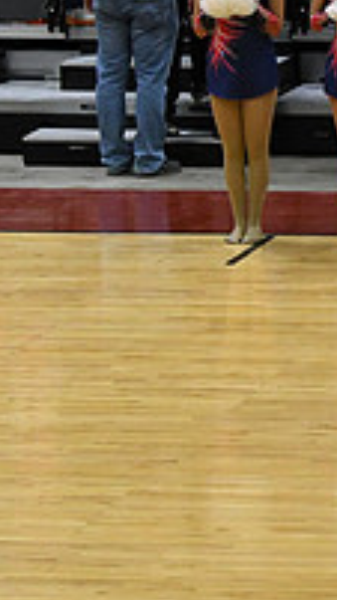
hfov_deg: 3.7
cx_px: 856
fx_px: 5197
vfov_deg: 6.6
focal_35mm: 327
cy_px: 91
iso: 4000
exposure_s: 1/500
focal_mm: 72
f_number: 4
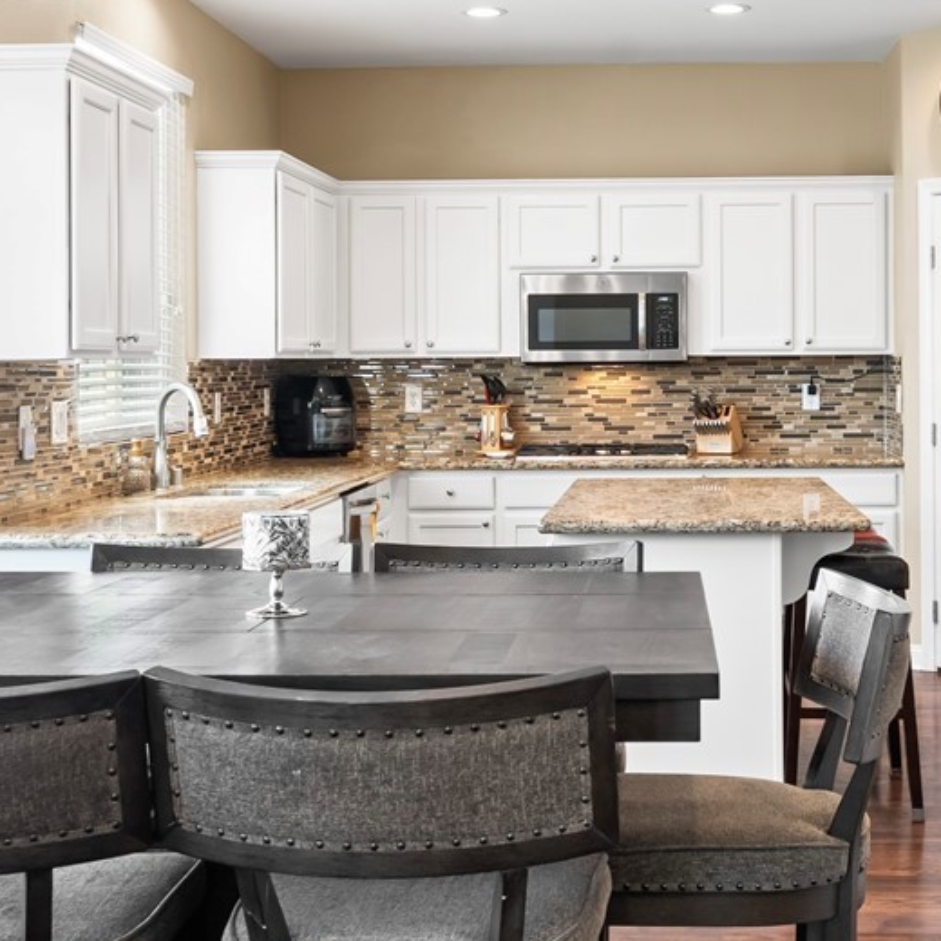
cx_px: 624
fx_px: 1692
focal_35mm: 55
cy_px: 367
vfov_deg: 31.0
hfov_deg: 30.9
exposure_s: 1/13
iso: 400
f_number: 8
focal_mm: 21
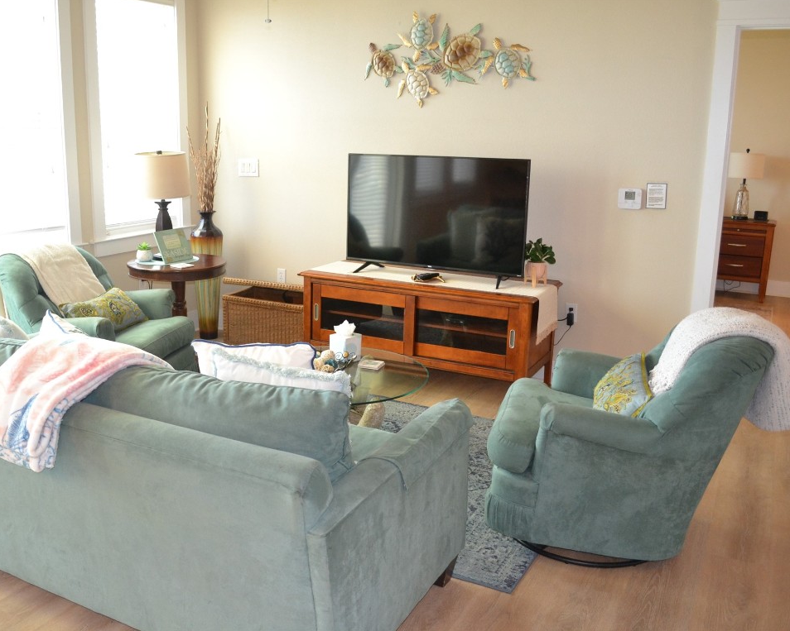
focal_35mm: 34
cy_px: 314
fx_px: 795
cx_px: 340
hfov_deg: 52.7
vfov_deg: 43.4
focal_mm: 20
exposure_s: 1/60
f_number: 3.8
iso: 1100
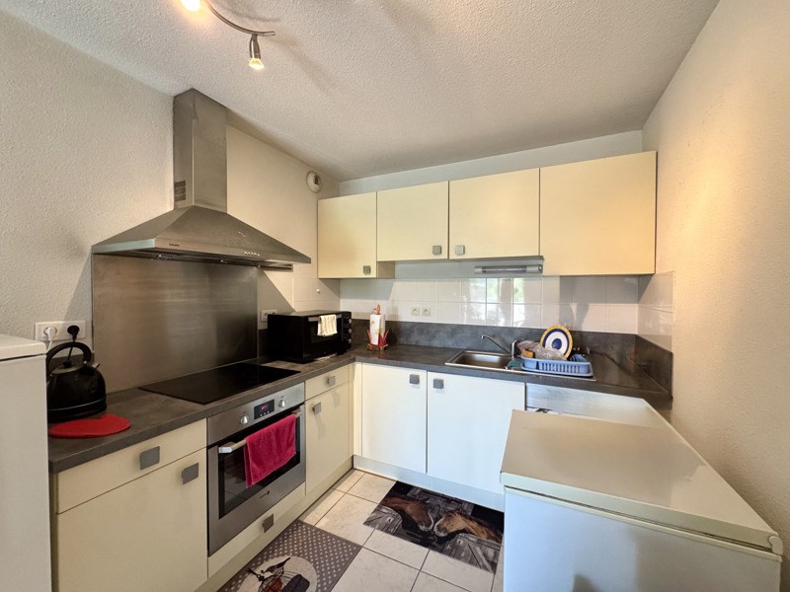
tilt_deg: -1.1
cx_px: 395
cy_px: 296
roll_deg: +0.1
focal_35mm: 14
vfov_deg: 85.7
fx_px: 320
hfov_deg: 102.1
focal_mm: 2.22
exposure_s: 1/100
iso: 320
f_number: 2.2
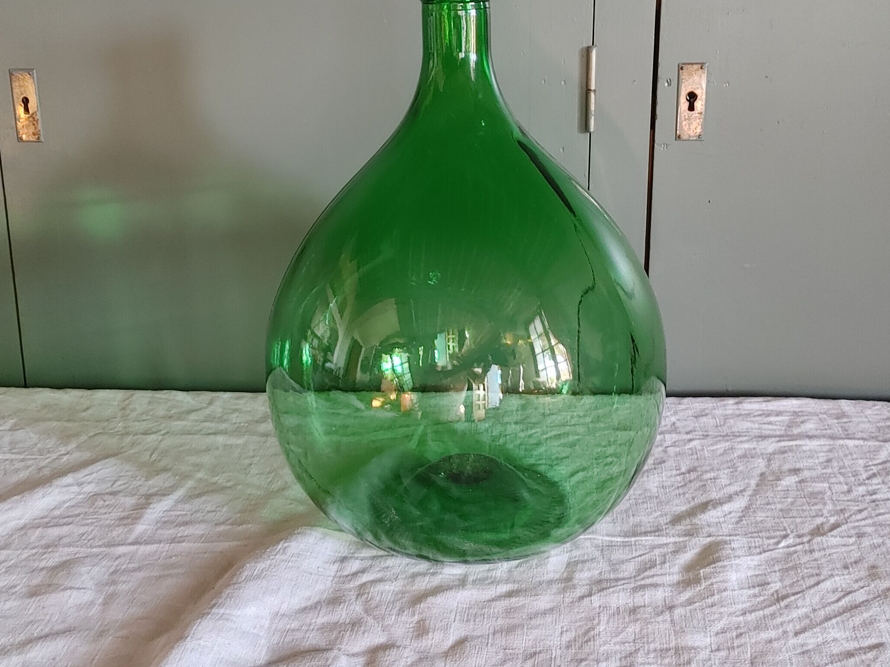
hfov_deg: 45.8
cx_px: 426
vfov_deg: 35.0
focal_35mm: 41
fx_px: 1054
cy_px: 260
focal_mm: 4.81
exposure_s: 1/40
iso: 650
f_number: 1.8
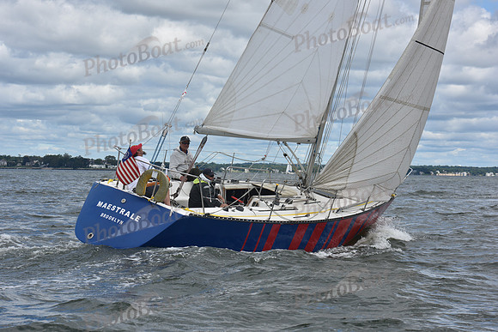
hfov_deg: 20.4
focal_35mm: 100
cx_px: 249
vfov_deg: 13.7
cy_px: 166
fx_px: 1384
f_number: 9
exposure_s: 1/800
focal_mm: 100
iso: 250
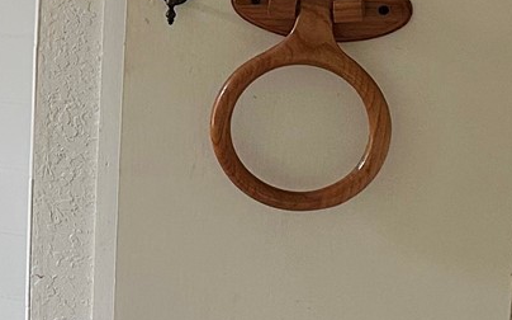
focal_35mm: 121
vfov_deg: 10.8
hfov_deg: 15.4
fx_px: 1687
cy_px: 123
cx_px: -333
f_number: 1.78
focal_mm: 6.86
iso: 250
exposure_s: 1/74
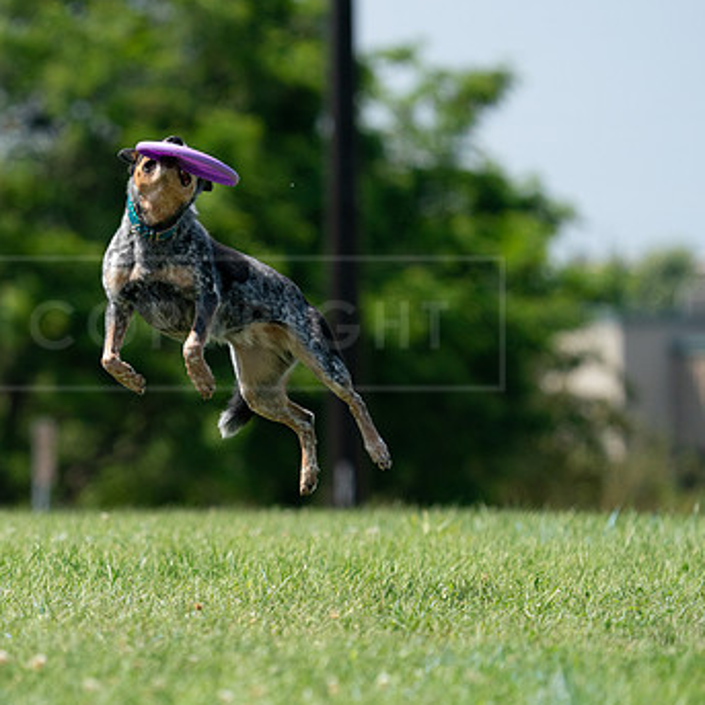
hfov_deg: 3.2
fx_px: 12742
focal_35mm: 553
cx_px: 166
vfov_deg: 3.2
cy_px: 359
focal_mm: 385
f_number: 6.3
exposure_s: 1/4000
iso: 1250
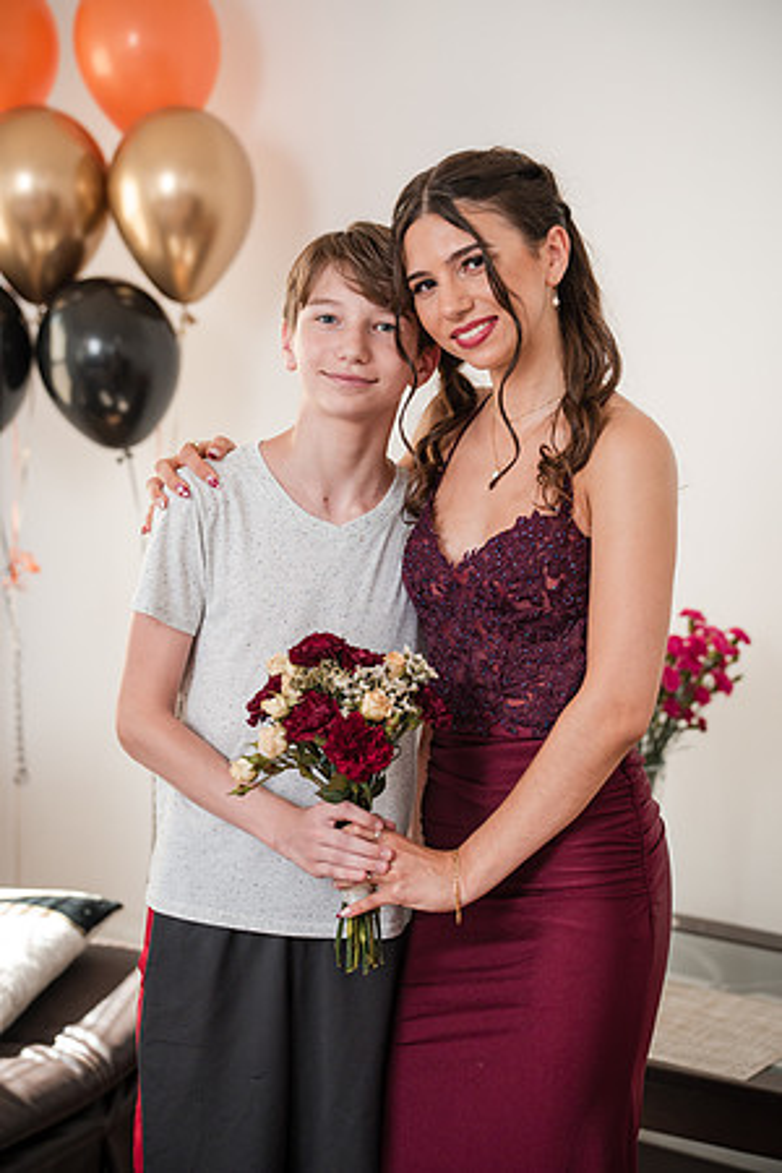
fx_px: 2281
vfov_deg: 28.8
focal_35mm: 70
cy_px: 586
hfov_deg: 19.5
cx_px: 391
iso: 1000
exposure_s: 1/250
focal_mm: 70
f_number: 3.2
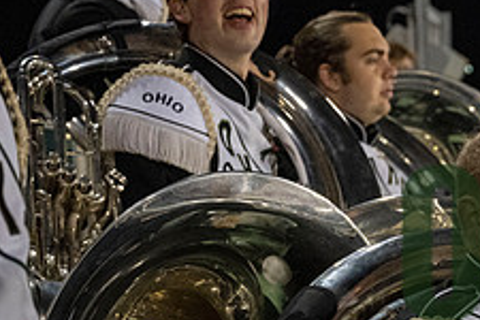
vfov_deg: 10.2
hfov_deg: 14.8
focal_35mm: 134
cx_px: 563
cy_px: 266
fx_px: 1787
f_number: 4
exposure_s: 1/500
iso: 3200
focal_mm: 52
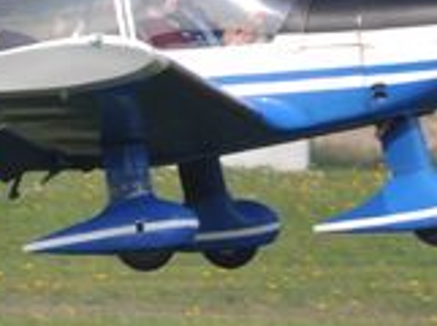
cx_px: 440
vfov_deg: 0.8
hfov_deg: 1.0
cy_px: -95
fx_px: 24587
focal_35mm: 1952
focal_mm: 170
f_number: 10
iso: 200
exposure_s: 1/500
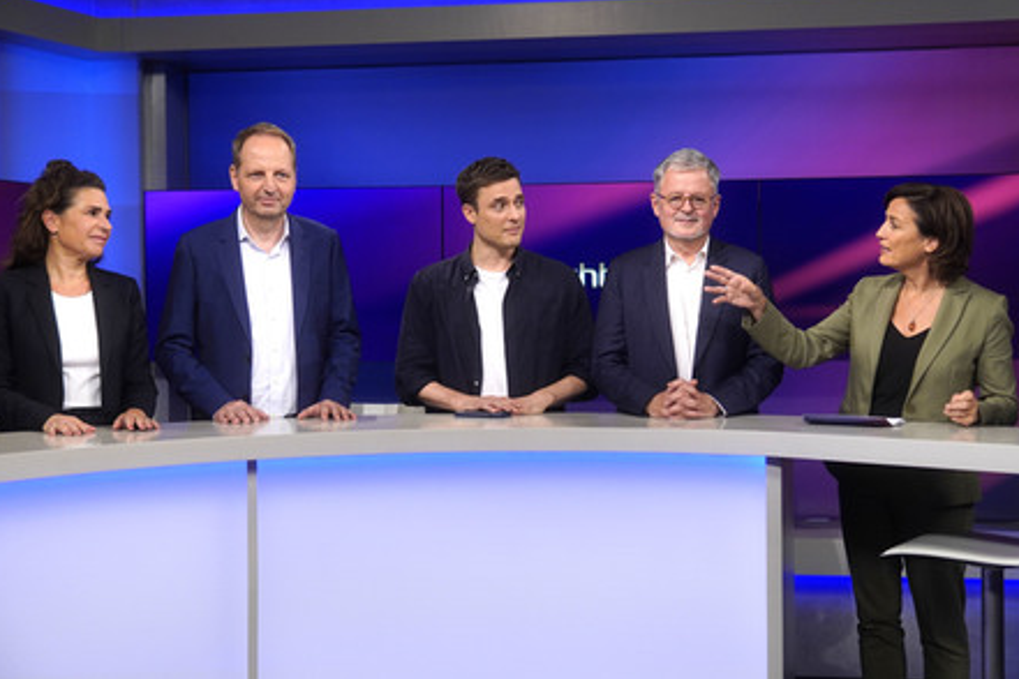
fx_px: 1302
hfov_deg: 42.7
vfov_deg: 29.2
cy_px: 335
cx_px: 510
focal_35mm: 46
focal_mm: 30
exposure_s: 1/500
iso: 640
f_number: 1.8
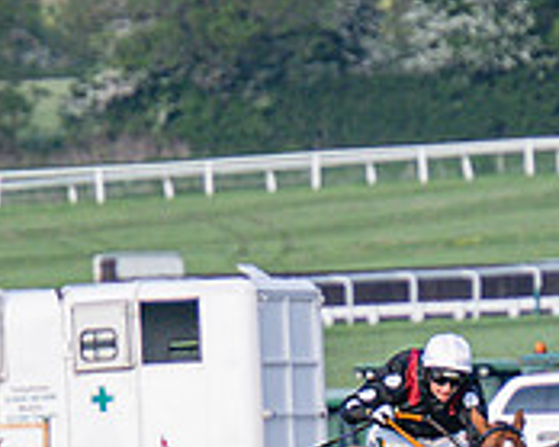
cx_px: 461
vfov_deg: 1.0
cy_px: 480
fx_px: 24654
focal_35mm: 1491
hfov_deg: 1.3
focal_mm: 210
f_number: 4
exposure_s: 1/2000
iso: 400
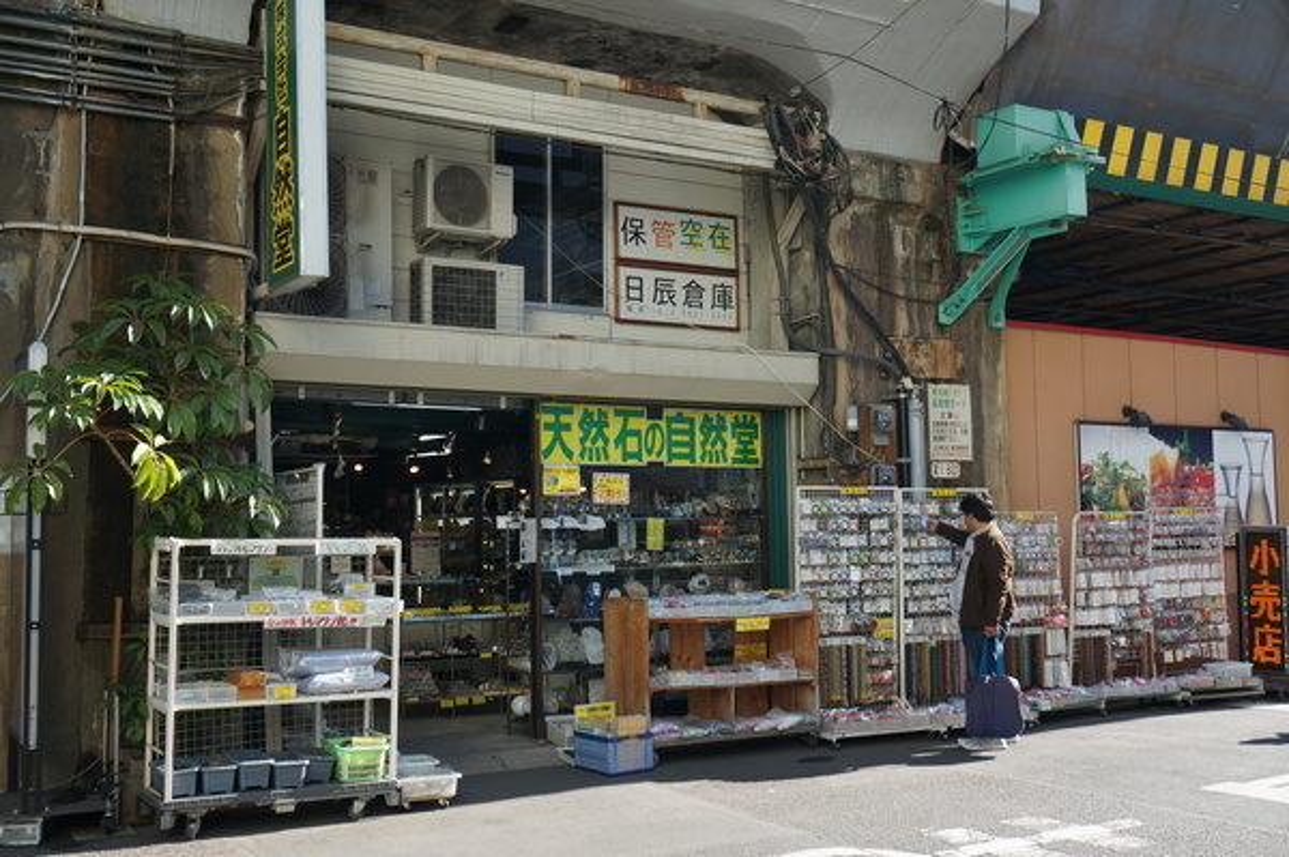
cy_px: 428
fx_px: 1449
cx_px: 644
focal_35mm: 40
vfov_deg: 33.0
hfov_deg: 48.0
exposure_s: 1/100
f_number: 7.1
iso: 100
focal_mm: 27
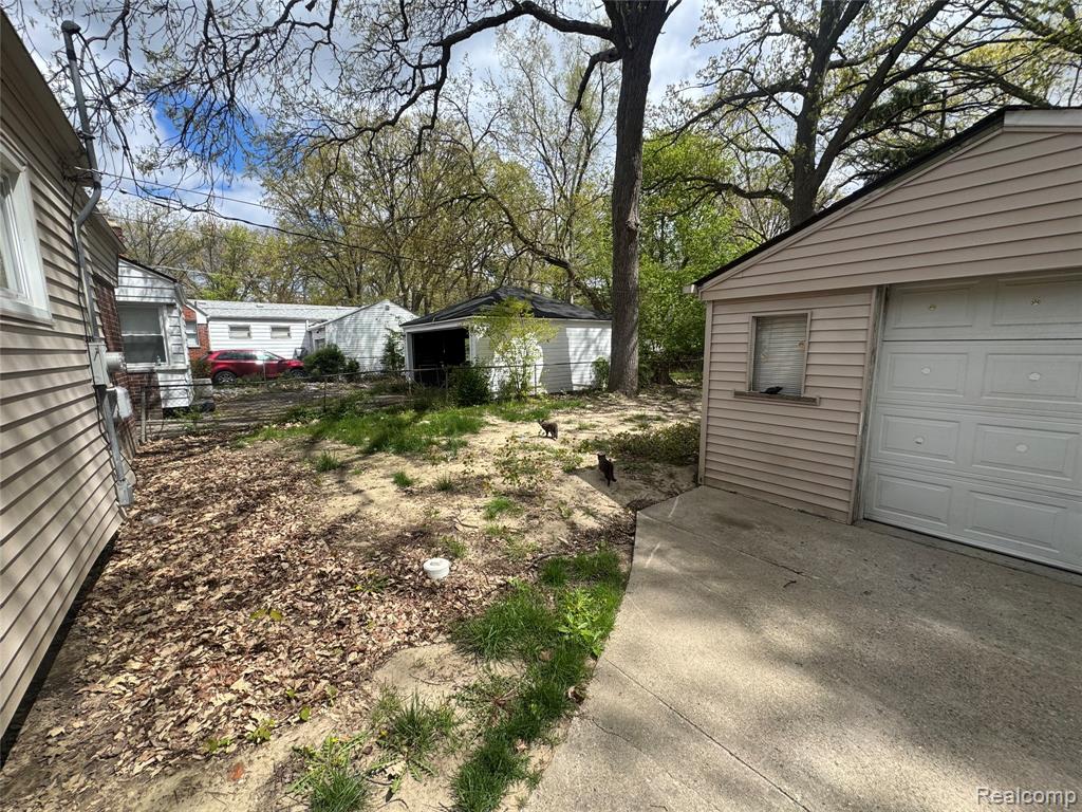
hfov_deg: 102.1
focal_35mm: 14
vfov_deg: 85.7
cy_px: 406
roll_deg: +0.4
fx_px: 438
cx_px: 541
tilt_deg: -6.6
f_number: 2.2
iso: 50
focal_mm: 2.22
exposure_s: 1/1449
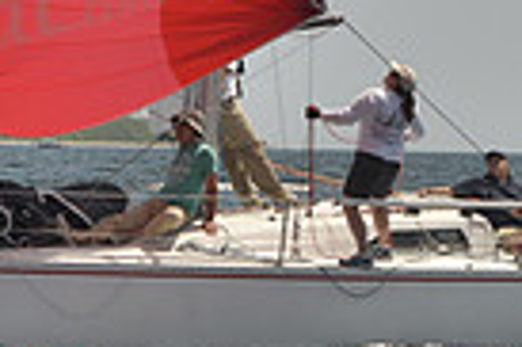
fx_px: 4301
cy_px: 193
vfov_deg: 4.6
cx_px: 366
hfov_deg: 6.9
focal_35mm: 297
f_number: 8
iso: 400
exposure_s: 1/800
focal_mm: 70
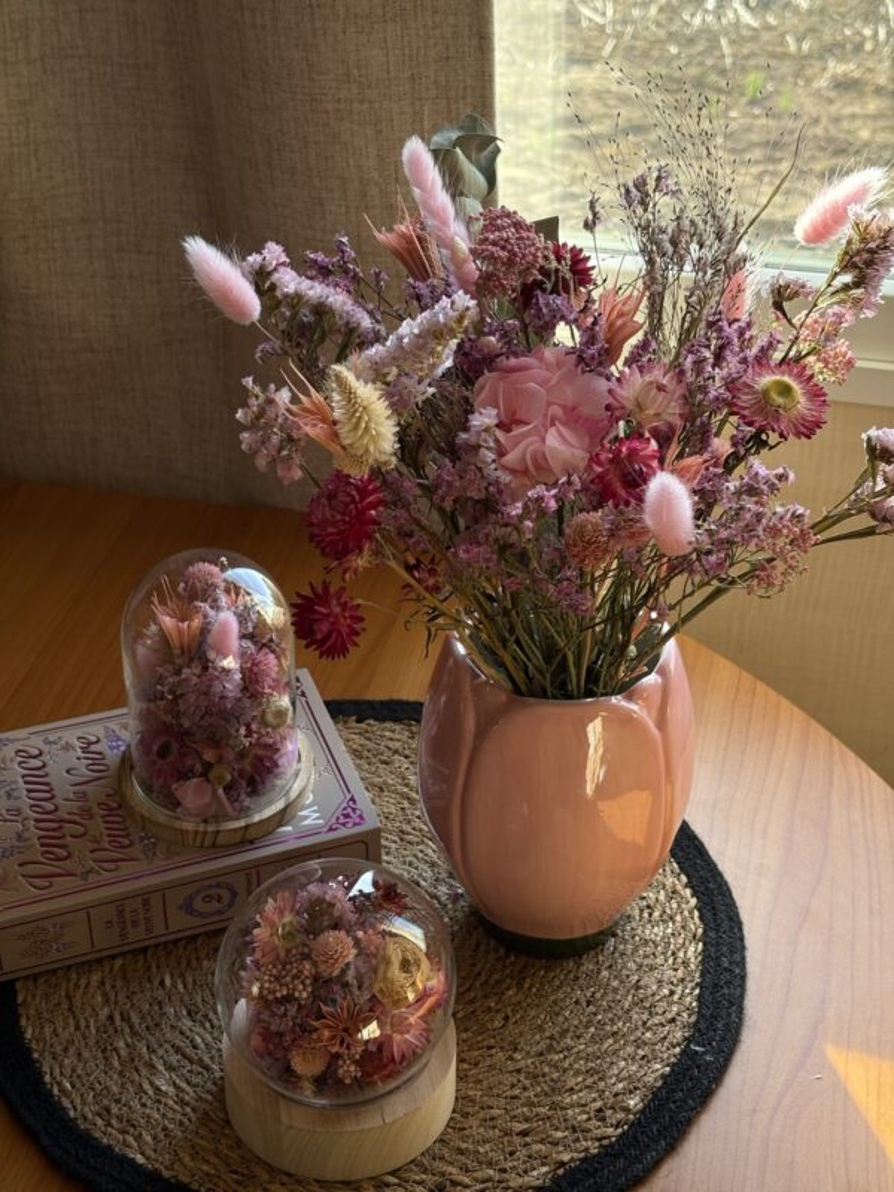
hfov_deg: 28.0
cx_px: 447
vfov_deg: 36.8
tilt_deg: -33.8
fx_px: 1791
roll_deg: +0.5
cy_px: 596
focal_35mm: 52
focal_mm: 5.96
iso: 40
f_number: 1.6
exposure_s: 1/128
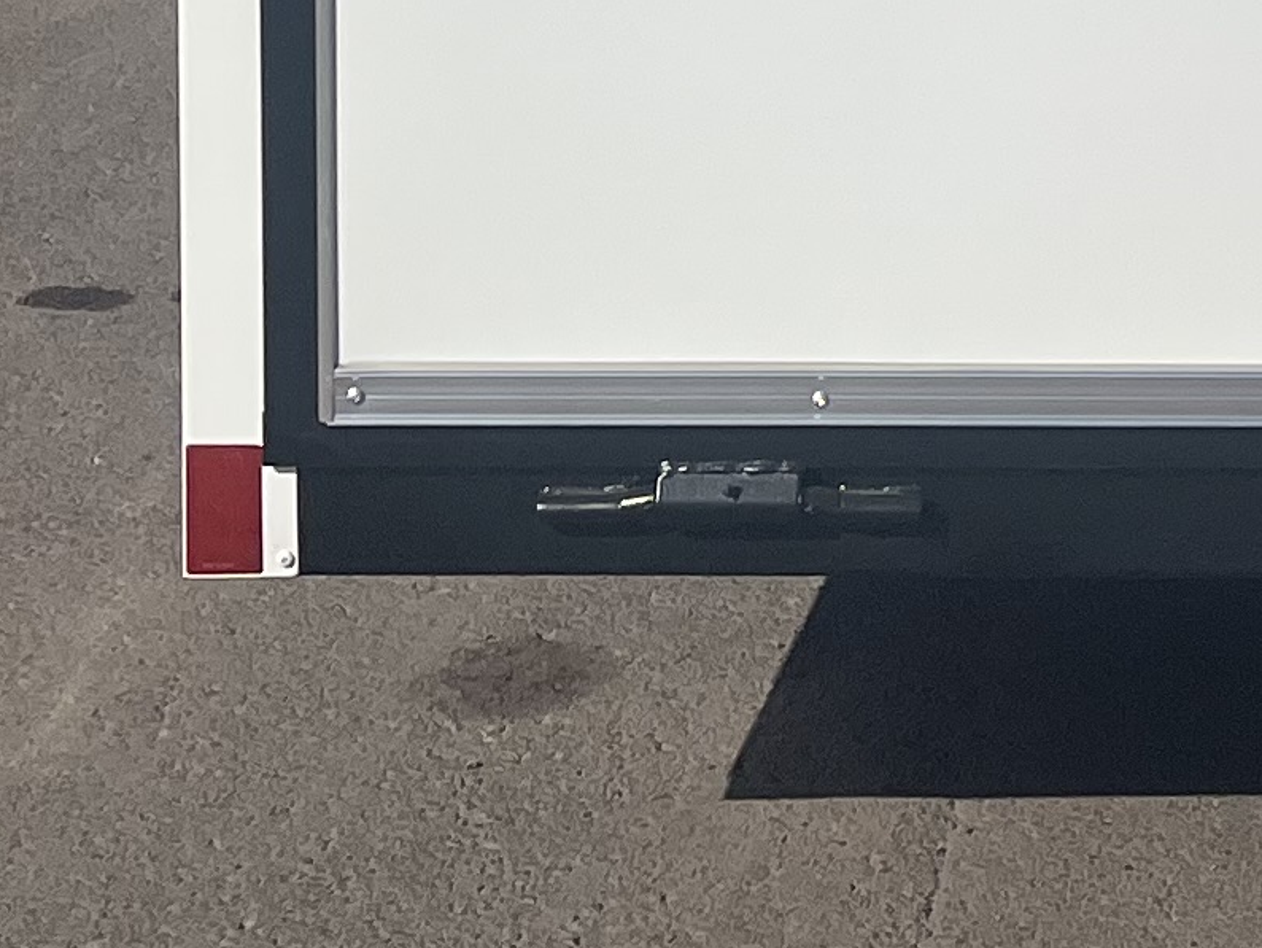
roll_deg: +0.3
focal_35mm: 132
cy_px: -1136
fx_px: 4814
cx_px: 1698
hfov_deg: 14.3
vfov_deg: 10.1
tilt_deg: -2.7
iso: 50
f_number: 1.6
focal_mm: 5.1
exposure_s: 1/10870
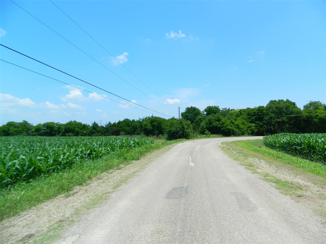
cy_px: 122
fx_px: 235
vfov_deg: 54.9
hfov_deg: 69.4
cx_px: 163
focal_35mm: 25
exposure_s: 1/250
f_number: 8.7
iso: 80
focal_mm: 4.5
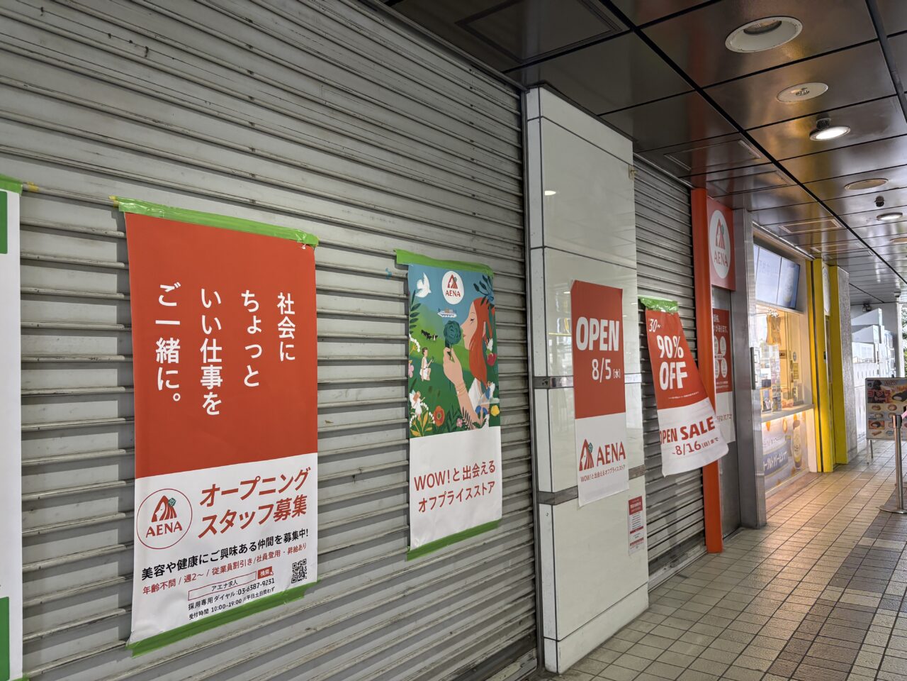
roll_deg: +2.0
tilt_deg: +2.1
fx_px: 681
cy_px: 340
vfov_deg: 53.1
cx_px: 454
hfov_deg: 67.3
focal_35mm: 26
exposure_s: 1/100
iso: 160
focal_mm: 5.96
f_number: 1.6
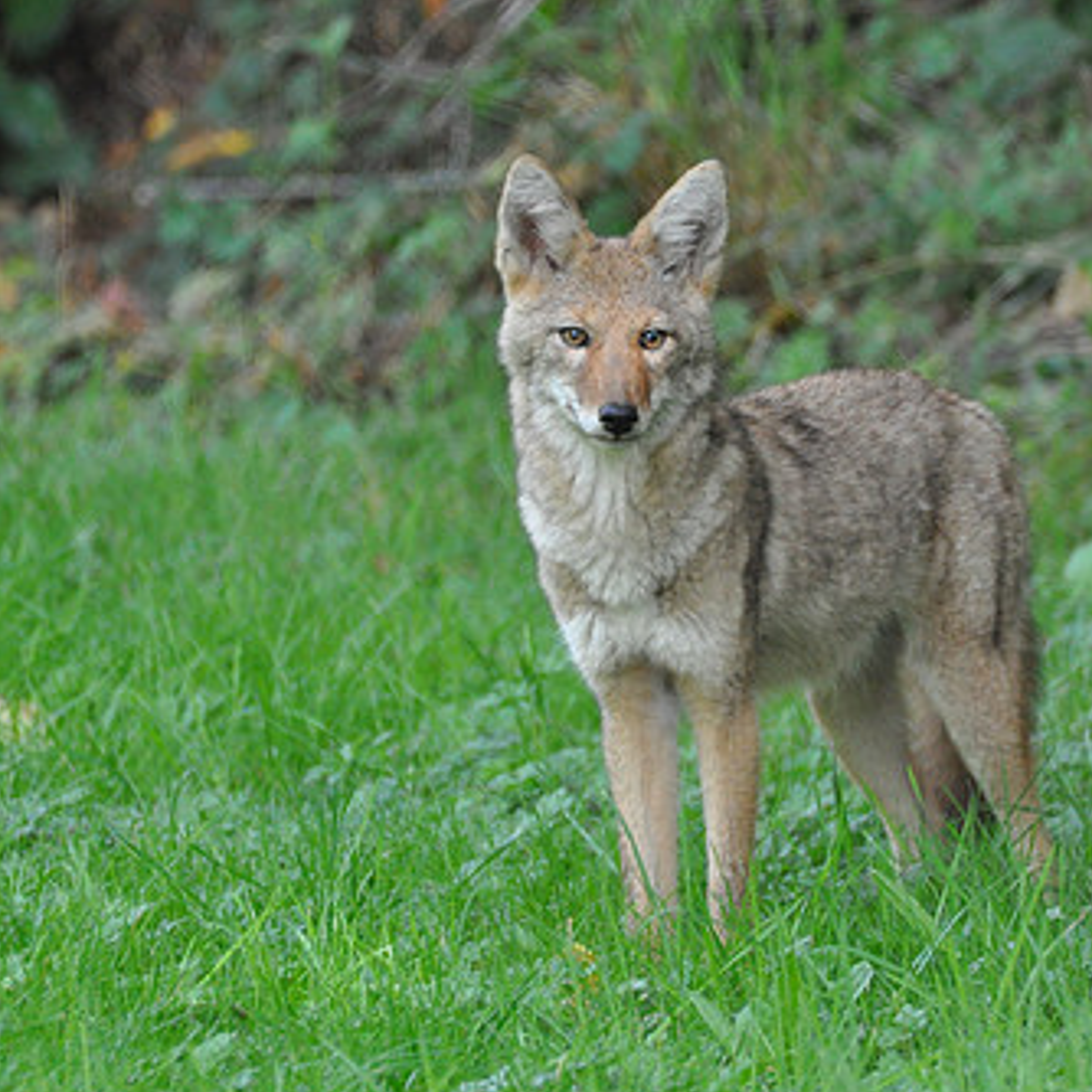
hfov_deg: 1.3
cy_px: 616
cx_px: 683
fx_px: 47325
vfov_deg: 1.3
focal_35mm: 1326
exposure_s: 1/320
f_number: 6.3
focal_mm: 600
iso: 1600
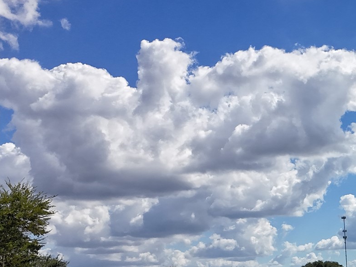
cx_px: 466
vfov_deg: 22.1
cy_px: 290
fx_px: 648
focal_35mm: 63
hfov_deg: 26.1
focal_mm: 4.55
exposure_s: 1/1600
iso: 100
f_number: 2.8
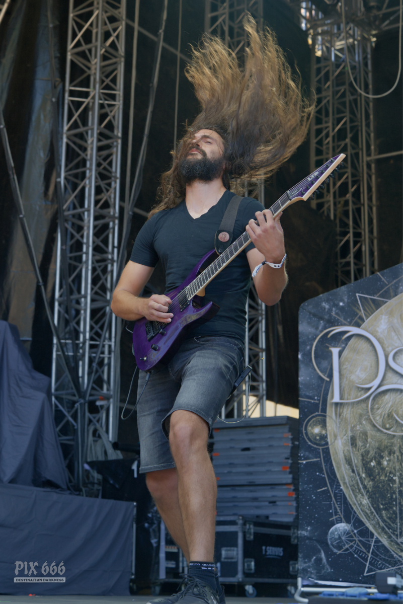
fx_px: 990
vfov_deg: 33.9
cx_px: 202
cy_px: 302
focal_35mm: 59
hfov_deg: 23.0
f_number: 5
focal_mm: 59
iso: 400
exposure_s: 1/400
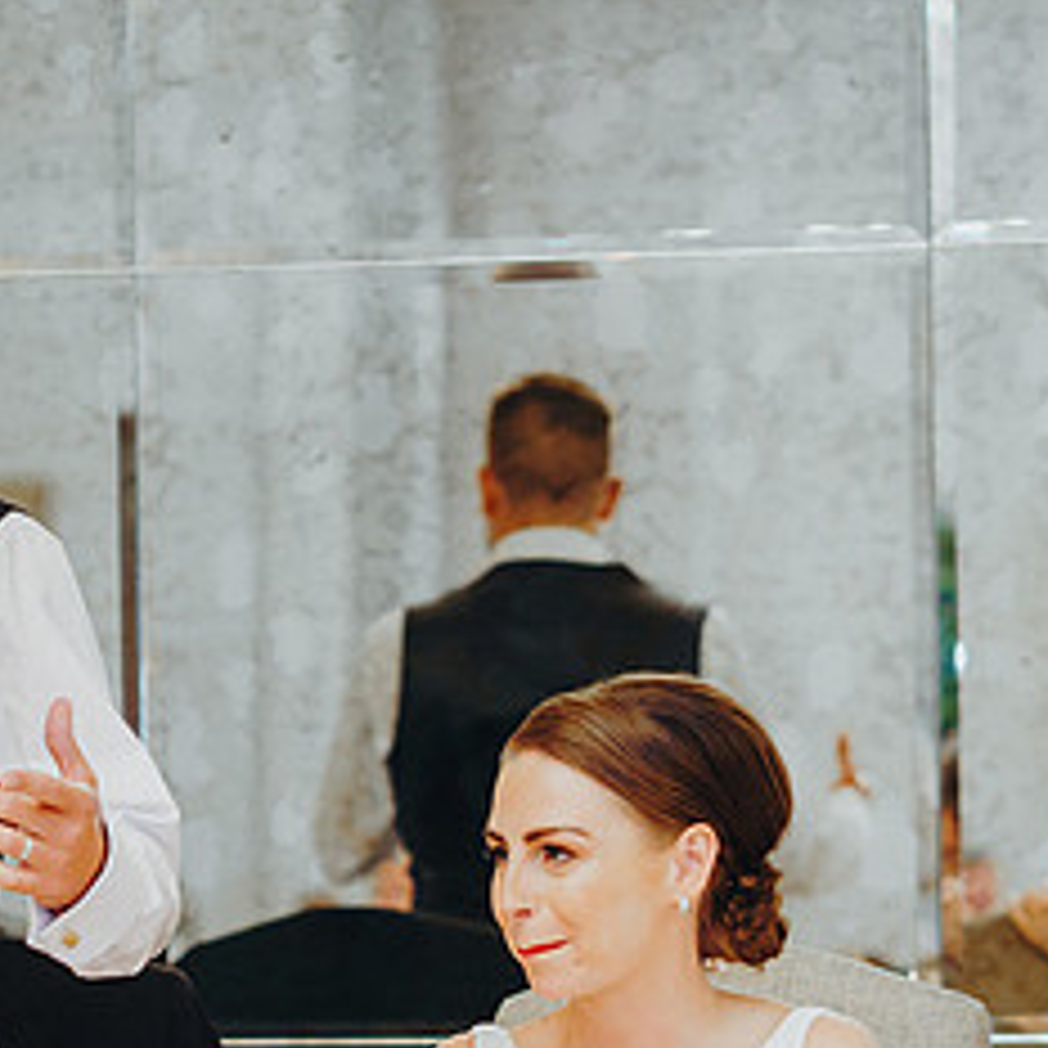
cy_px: 857
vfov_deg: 8.5
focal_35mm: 205
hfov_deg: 8.5
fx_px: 7022
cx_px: 38
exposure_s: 1/125
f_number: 2.8
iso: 2000
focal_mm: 85
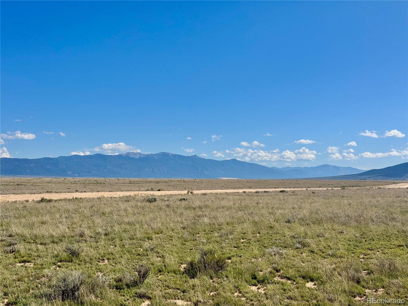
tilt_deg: +0.9
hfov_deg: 39.7
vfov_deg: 30.3
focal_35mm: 48
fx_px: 566
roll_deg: -0.9
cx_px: 204
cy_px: 153
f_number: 1.78
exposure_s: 1/7937
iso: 64
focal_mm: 6.76
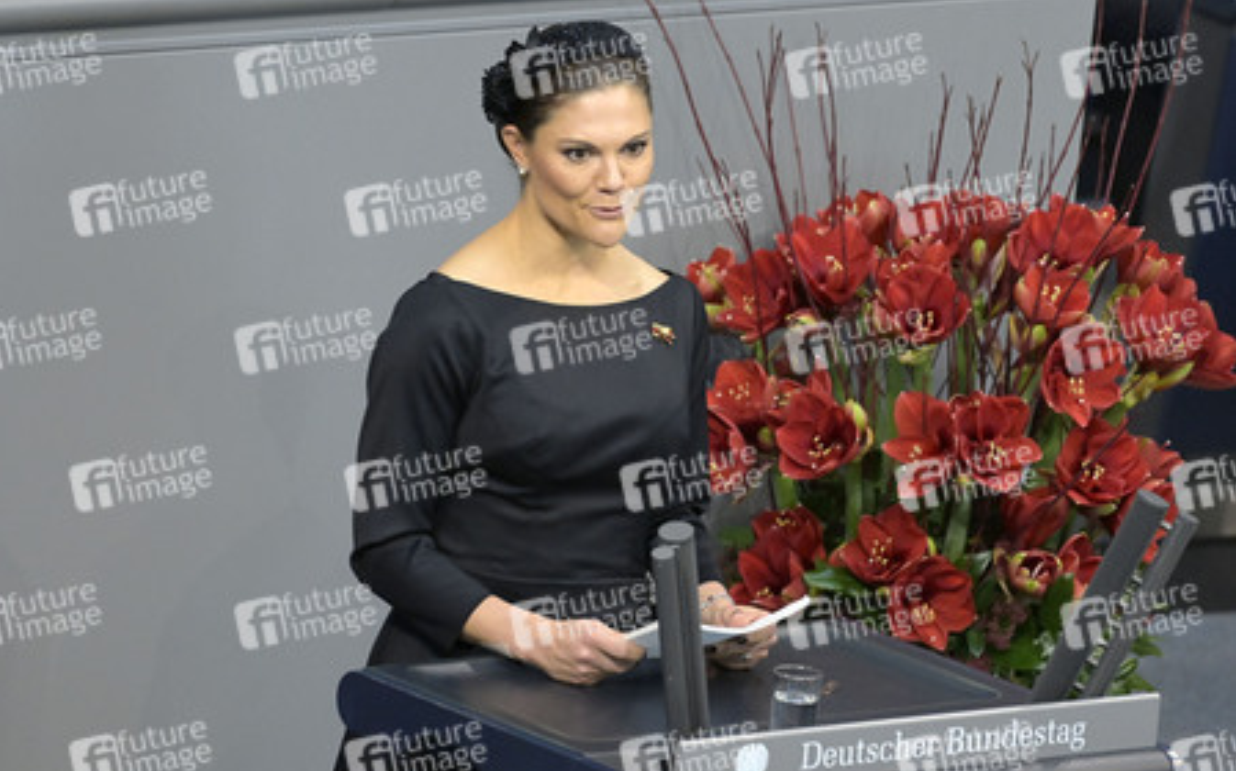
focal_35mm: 348
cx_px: 618
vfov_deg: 3.8
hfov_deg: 6.0
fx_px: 11715
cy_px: 410
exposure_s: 1/320
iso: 10000
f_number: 5.6
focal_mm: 340
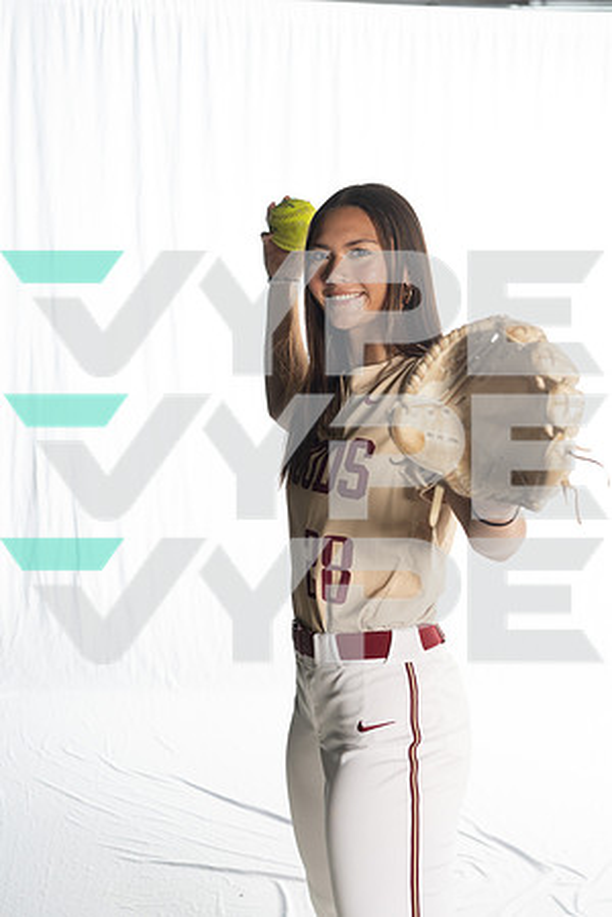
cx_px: 306
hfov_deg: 24.6
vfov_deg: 36.2
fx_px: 1402
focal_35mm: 55
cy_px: 458
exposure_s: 1/200
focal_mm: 55
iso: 500
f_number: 5
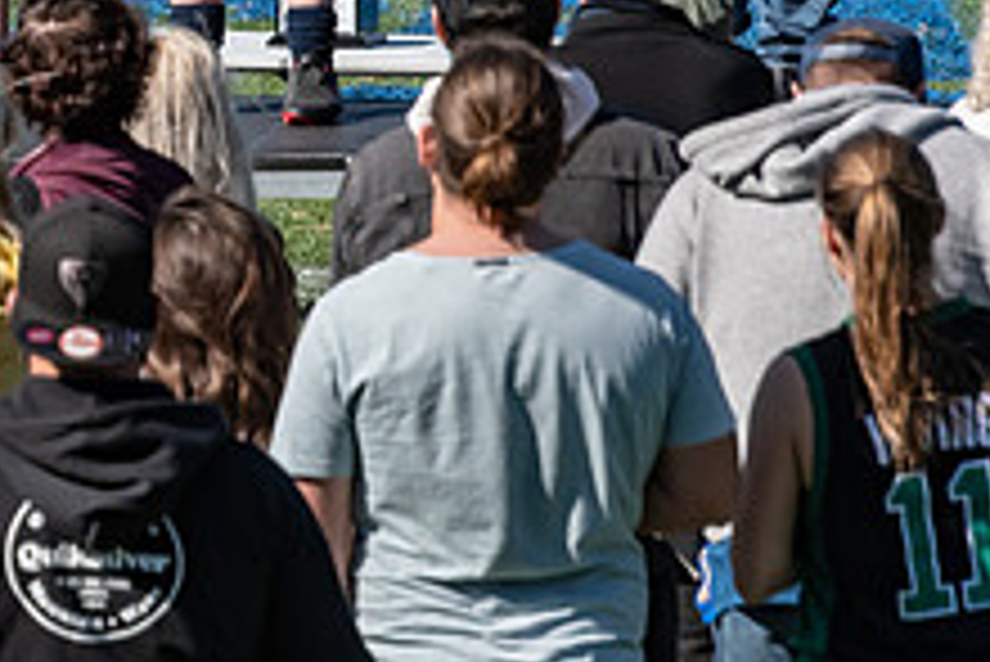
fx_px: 27187
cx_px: -99
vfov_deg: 1.4
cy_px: -115
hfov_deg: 2.1
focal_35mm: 988
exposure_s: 1/3200
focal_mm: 250
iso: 800
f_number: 8
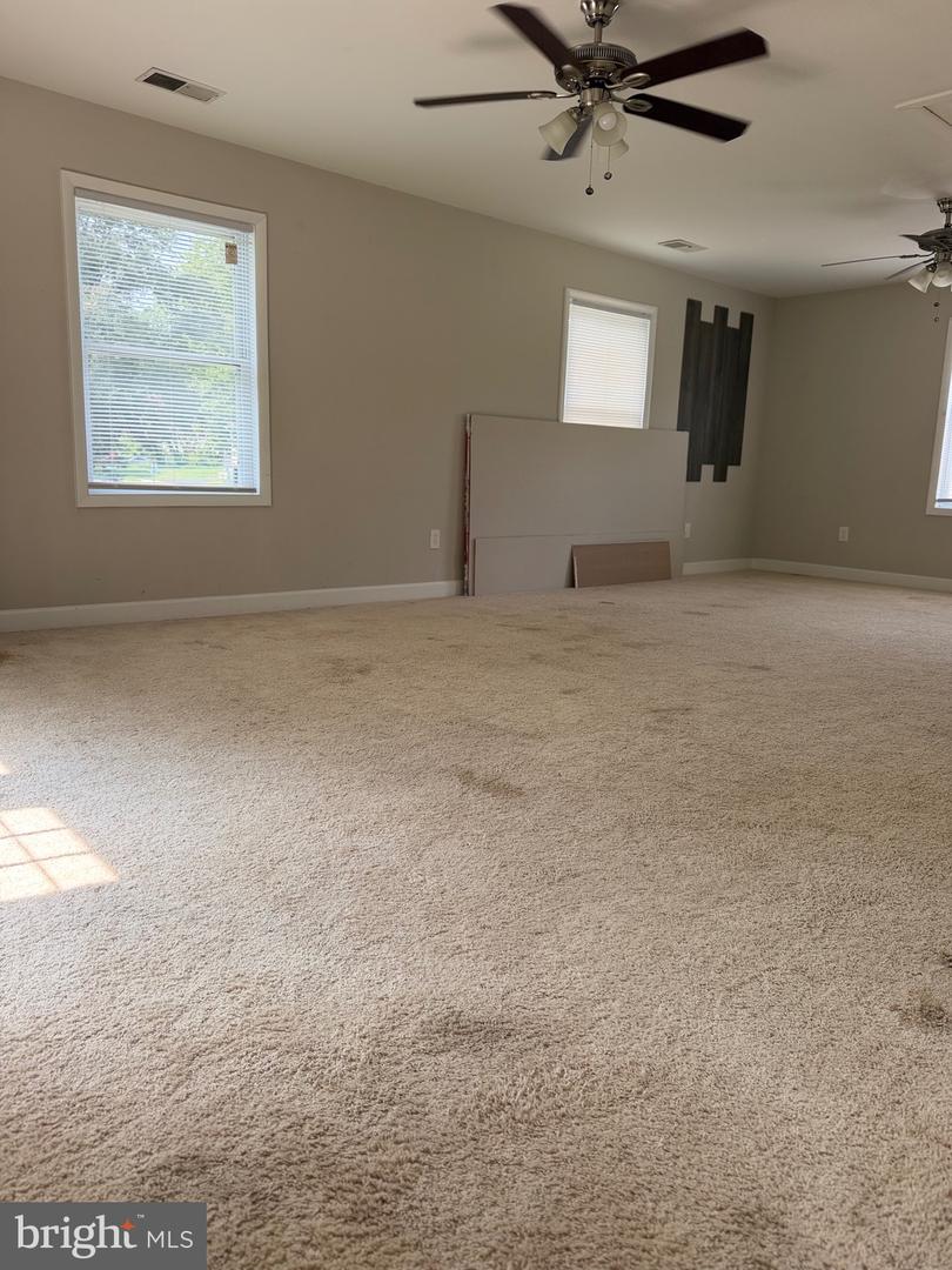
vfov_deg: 71.6
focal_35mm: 24
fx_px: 880
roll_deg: -1.9
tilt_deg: -11.0
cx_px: 476
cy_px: 635
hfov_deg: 56.8
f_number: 1.78
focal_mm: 6.76
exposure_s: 1/211
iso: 80
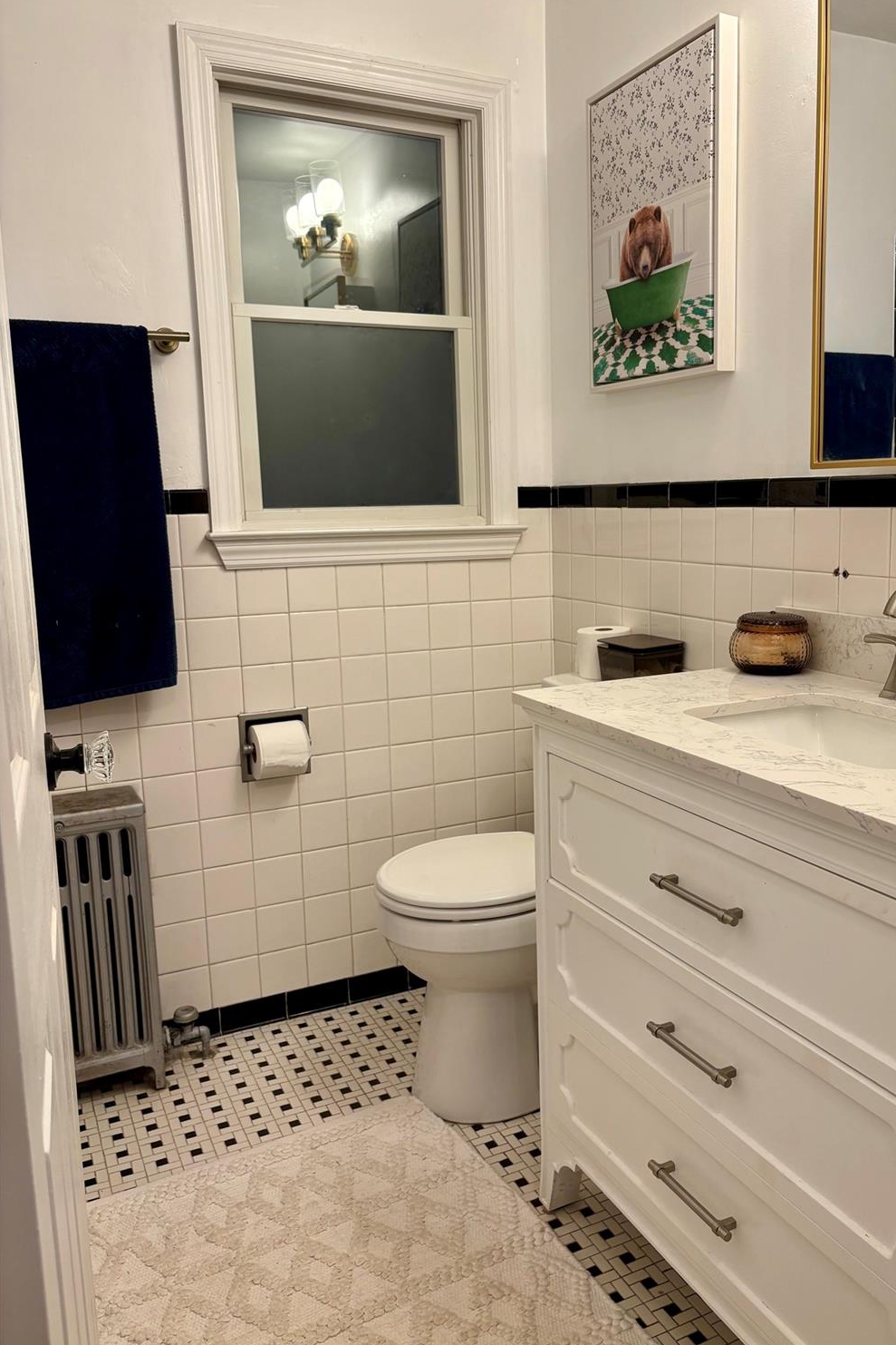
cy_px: 655
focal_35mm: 28
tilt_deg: -8.1
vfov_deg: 65.5
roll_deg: +0.6
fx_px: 1045
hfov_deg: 46.2
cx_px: 520
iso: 100
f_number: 1.6
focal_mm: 5.96
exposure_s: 1/60
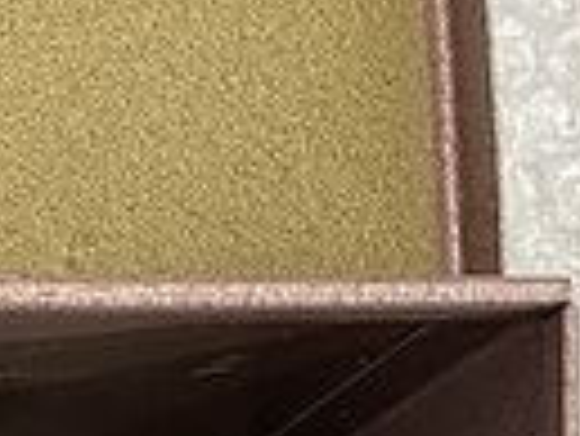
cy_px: 1043
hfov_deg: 13.6
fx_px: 2163
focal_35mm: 129
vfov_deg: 10.1
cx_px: -472
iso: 200
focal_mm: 5.1
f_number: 1.6
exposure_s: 1/50
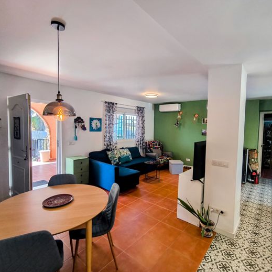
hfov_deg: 80.5
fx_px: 160
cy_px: 137
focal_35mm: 18
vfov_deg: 80.7
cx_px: 150
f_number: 2.2
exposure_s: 1/50
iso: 100
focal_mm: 1.91
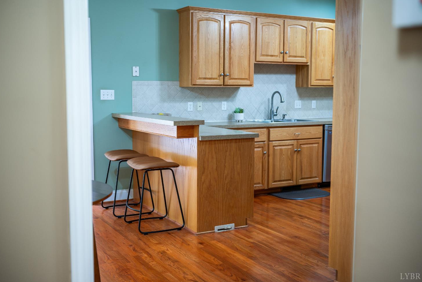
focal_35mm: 41
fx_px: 481
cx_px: 208
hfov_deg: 47.4
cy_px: 138
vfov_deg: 32.6
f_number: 2.5
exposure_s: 1/60
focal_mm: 40
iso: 640
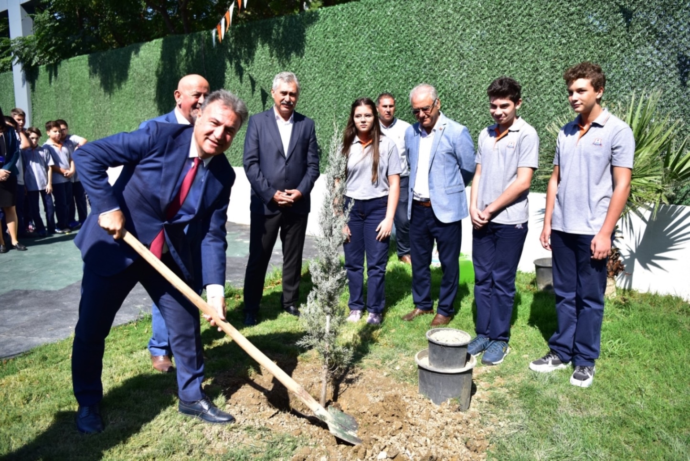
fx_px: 575
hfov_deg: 61.9
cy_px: 230
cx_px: 345
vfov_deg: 43.7
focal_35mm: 30
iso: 320
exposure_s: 1/5000
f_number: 2.8
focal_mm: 30
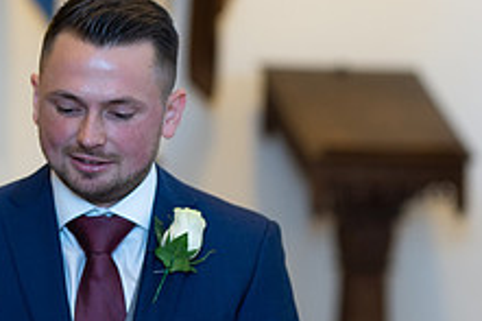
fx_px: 2983
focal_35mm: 223
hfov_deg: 9.2
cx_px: 111
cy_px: 122
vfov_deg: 6.2
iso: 640
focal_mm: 85
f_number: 2
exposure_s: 1/160
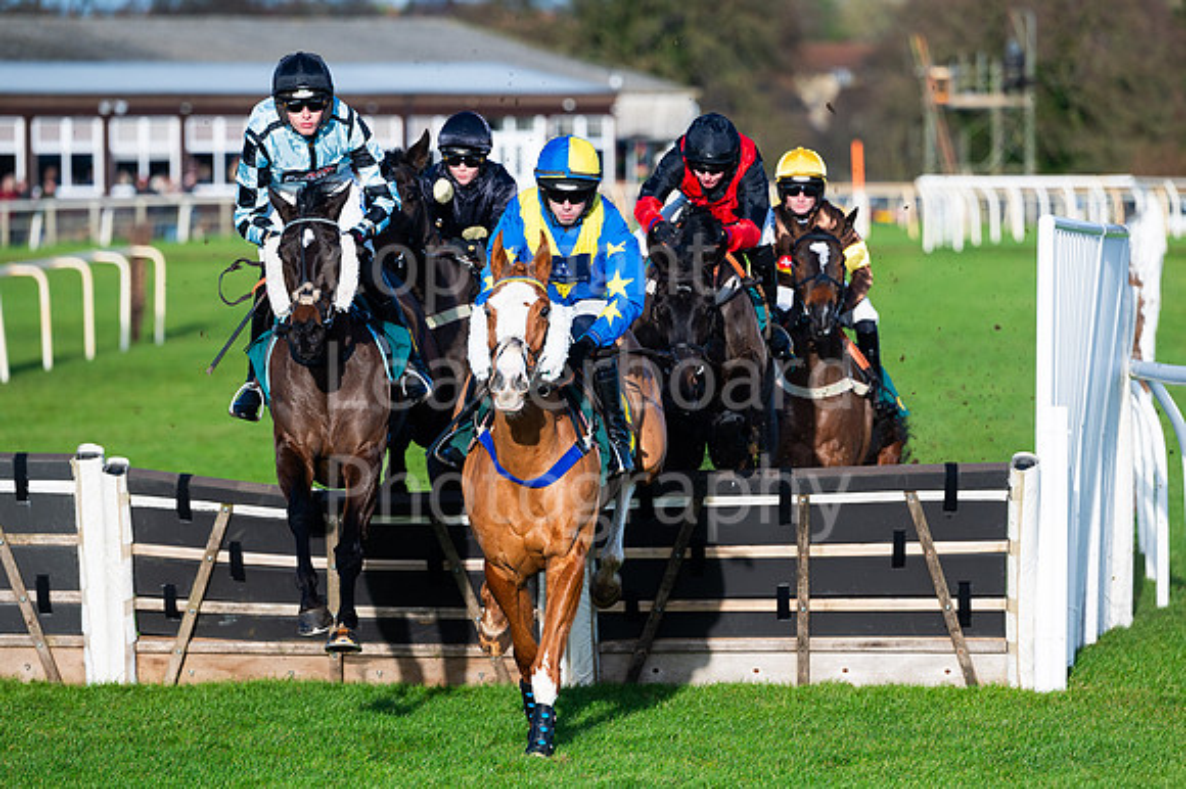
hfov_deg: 9.5
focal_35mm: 217
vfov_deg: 6.3
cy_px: 346
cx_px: 635
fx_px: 7161
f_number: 3.5
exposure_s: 1/4000
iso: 320
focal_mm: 185
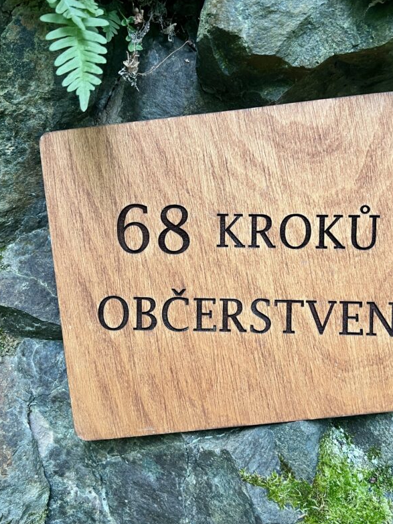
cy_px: 261
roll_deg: -3.6
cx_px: 238
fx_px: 515
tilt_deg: +0.3
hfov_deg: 41.6
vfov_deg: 54.0
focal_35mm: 34
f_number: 1.5
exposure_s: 1/87
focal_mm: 5.7
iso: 125
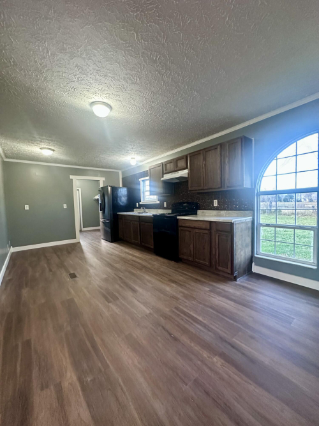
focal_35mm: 14
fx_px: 172
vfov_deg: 102.1
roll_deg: -0.5
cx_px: 160
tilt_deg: -4.0
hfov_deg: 85.7
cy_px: 213
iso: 640
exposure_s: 1/60
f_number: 2.2
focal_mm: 2.22
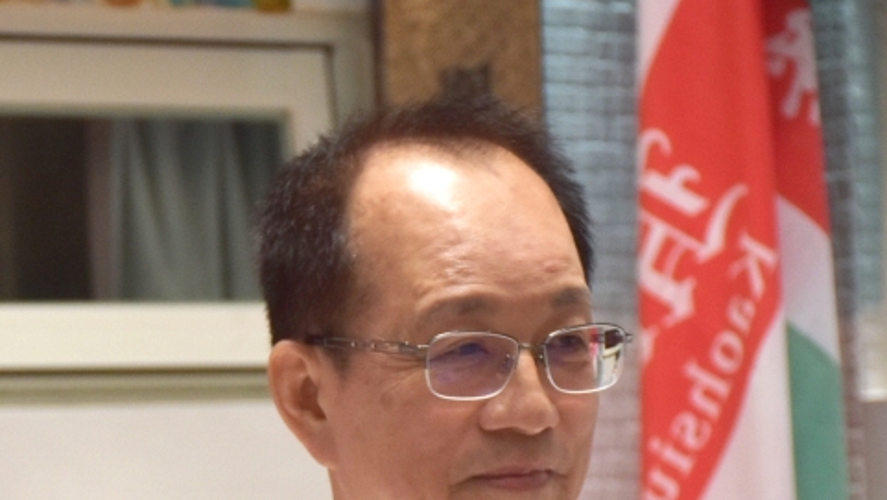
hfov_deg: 9.8
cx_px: -123
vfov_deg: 5.6
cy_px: 566
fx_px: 5106
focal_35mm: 217
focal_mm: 60
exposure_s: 1/250
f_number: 5
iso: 400
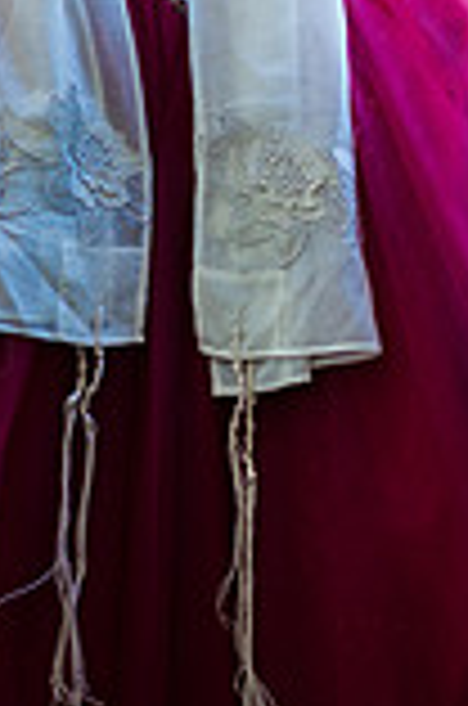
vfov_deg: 8.4
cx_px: 182
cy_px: 130
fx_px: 4779
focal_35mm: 244
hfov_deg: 5.6
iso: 200
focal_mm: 85
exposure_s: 1/125
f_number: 2
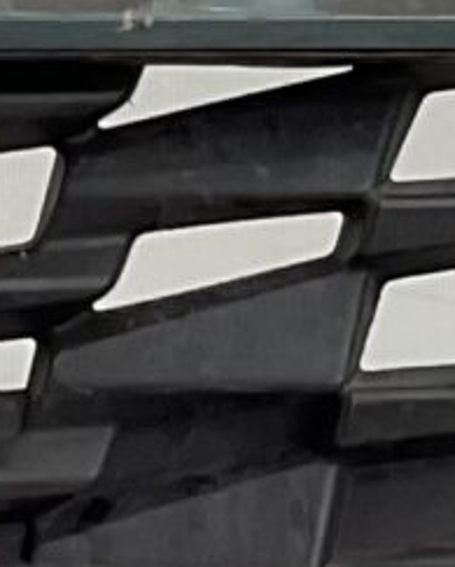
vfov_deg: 6.5
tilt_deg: -7.6
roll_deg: -1.3
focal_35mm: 298
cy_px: 145
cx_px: -107
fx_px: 5007
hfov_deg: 5.2
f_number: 1.8
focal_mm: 3
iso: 20
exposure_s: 1/100
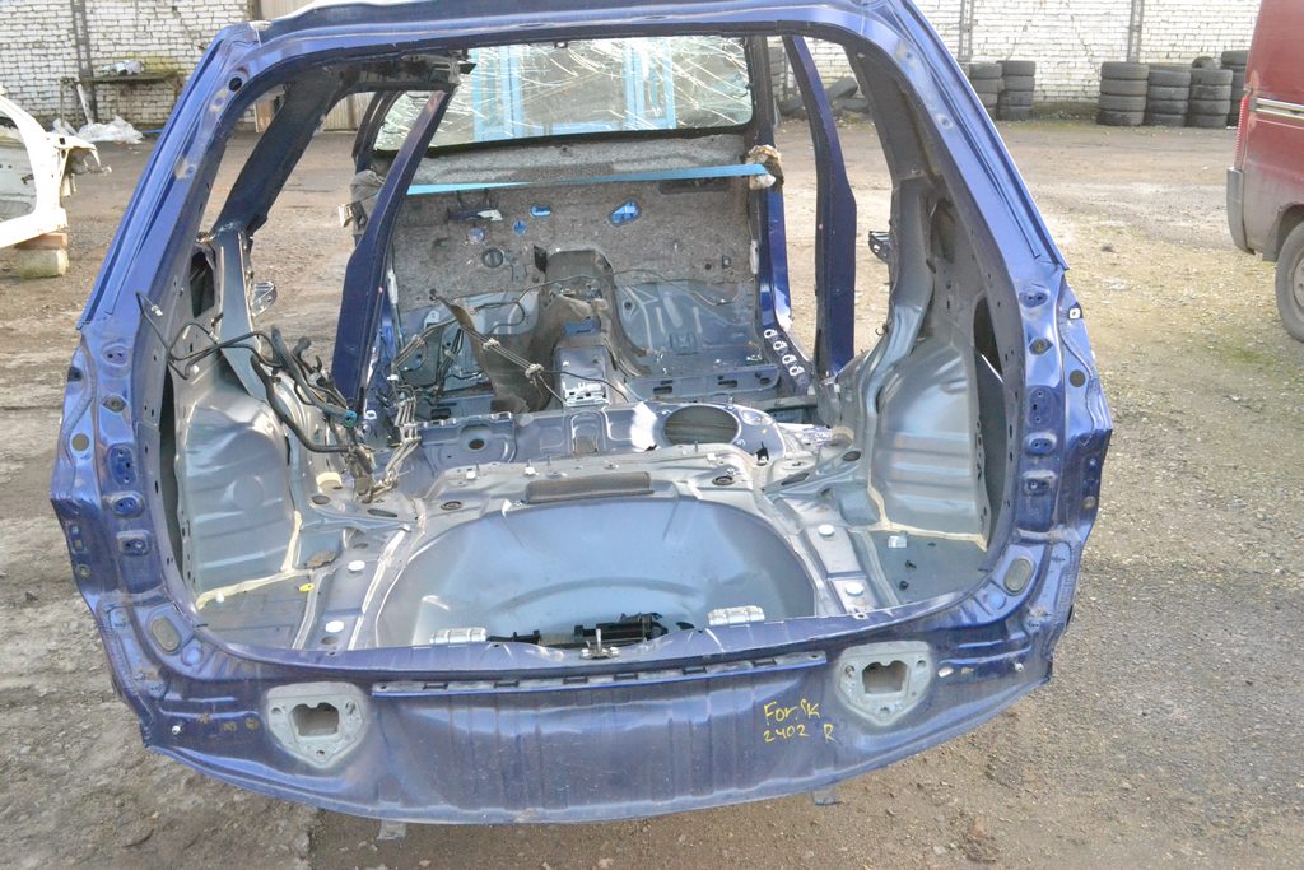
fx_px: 1195
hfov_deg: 57.2
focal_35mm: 33
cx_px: 652
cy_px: 435
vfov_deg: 40.0
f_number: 9
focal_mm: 22
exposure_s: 1/160
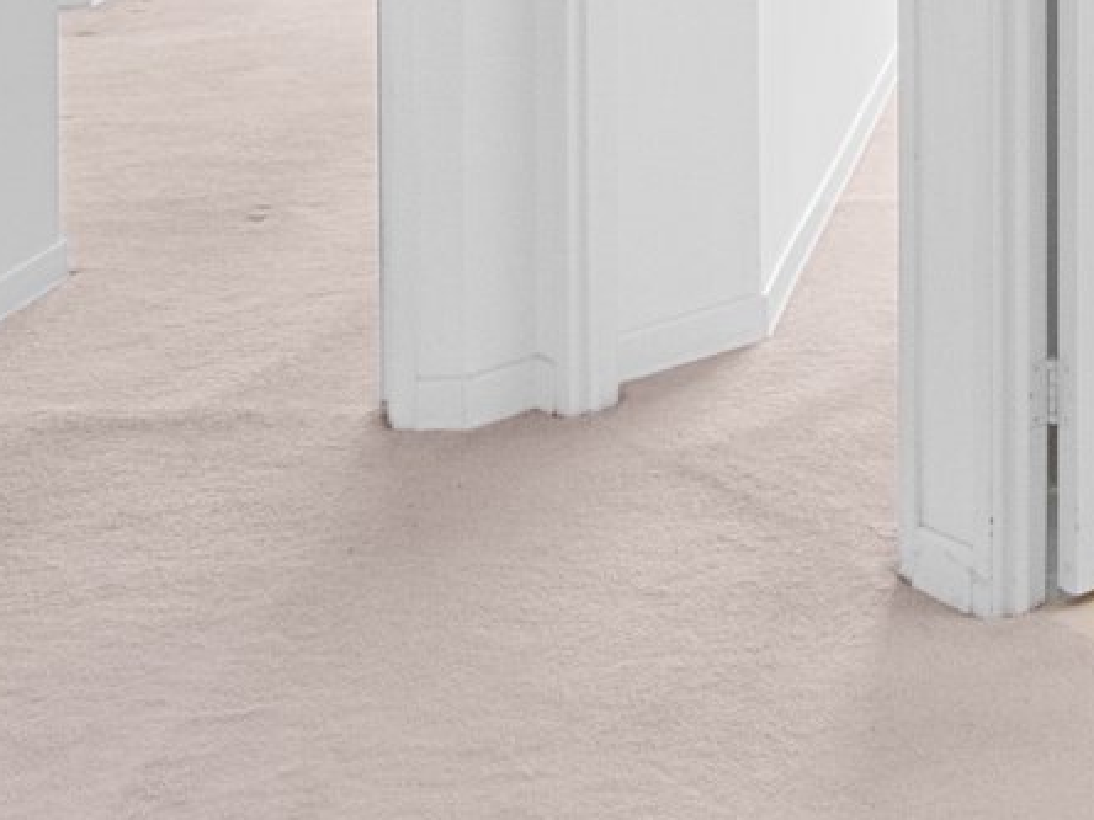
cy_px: -294
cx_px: 1190
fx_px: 2244
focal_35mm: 71
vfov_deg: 18.9
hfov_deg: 25.5
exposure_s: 1/15
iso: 12800
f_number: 9
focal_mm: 16
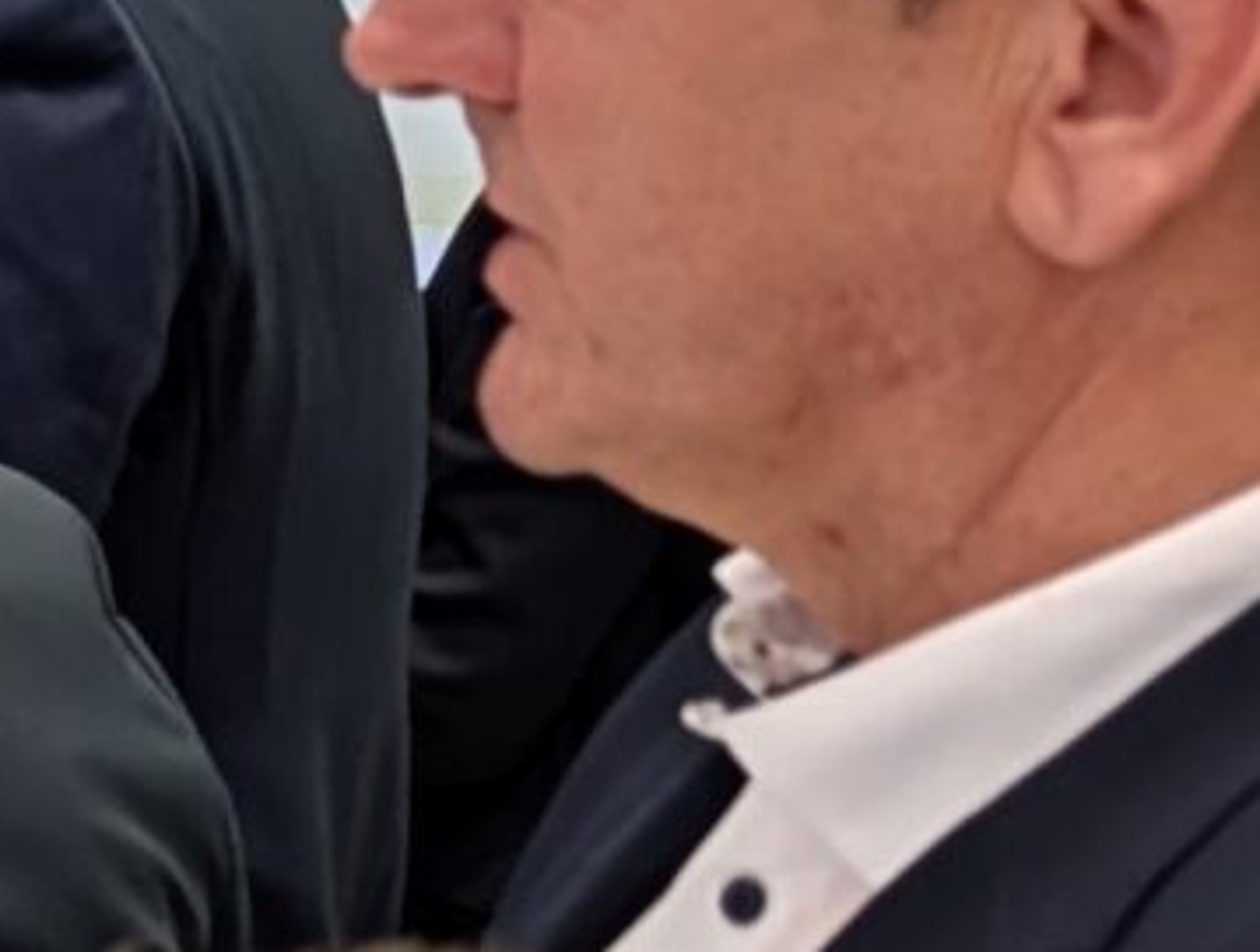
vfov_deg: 8.7
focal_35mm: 171
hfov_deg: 8.7
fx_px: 6239
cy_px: 130
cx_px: -2945
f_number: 1.68
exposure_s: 1/362
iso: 18
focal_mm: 6.9
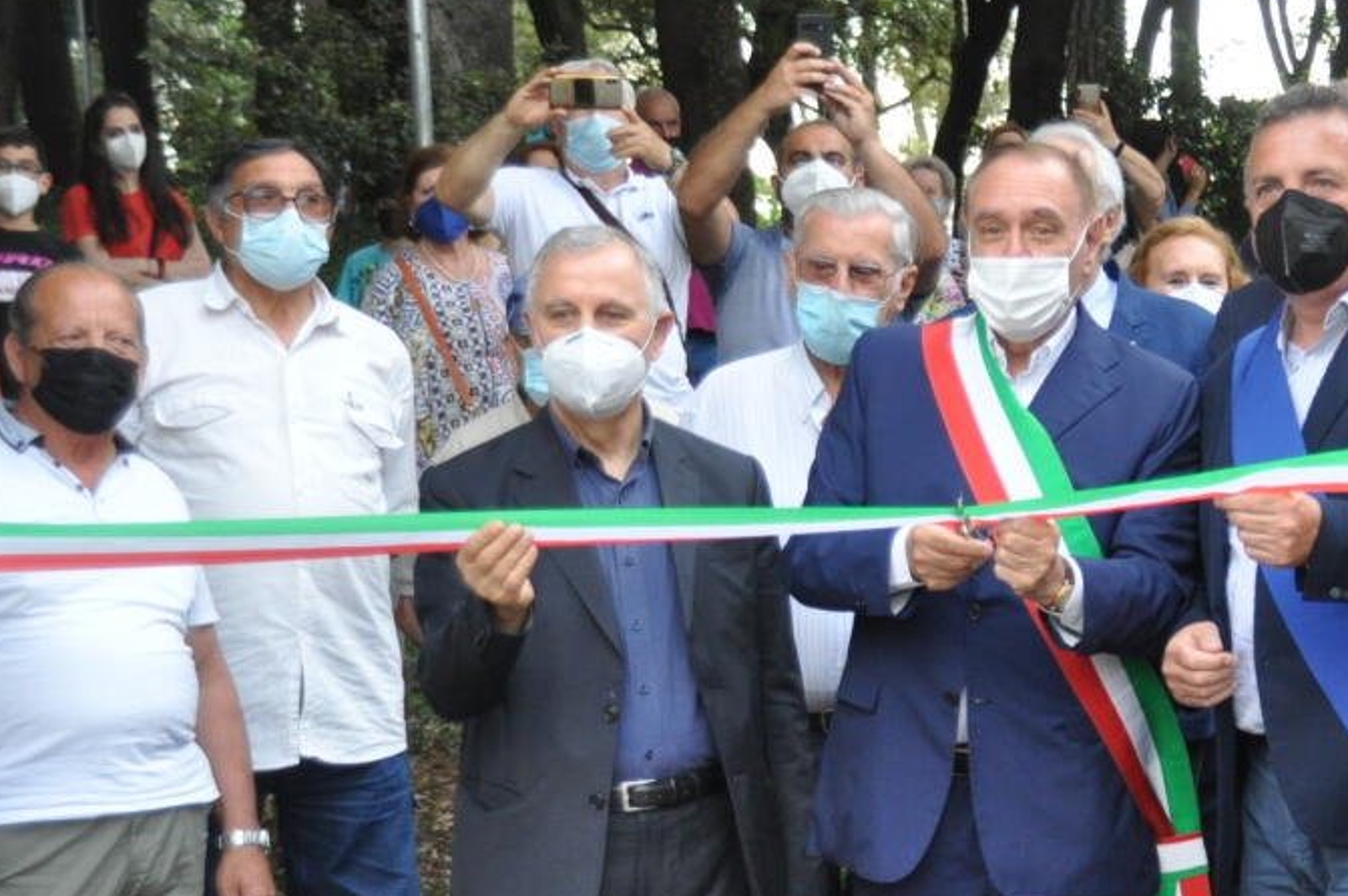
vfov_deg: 11.6
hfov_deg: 17.2
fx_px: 4414
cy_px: 678
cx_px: 1175
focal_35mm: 118
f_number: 4.5
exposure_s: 1/200
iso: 900
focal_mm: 44
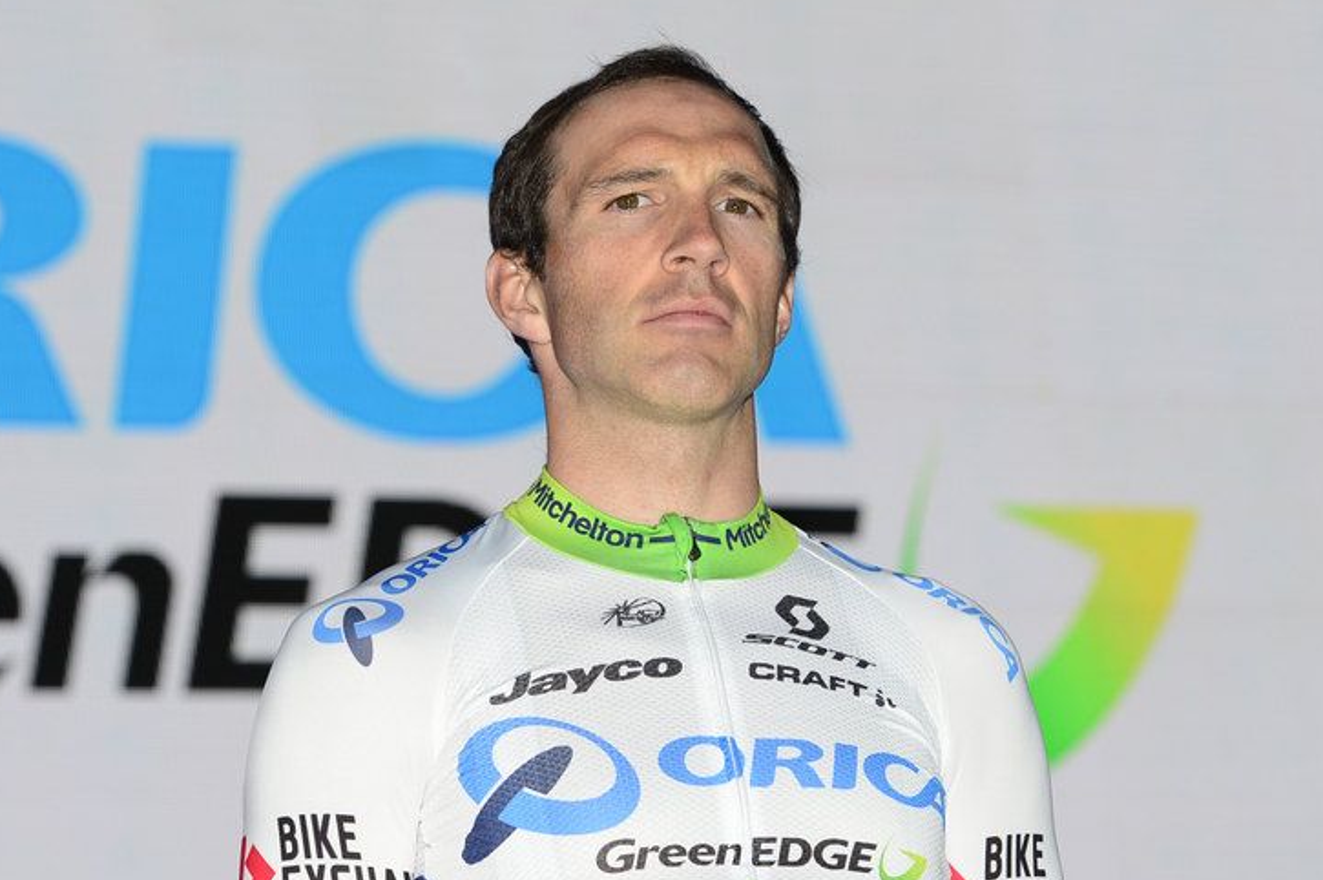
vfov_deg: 7.1
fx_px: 7049
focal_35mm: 192
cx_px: 644
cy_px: 504
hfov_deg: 10.7
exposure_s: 1/250
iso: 200
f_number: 7.1
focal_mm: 116
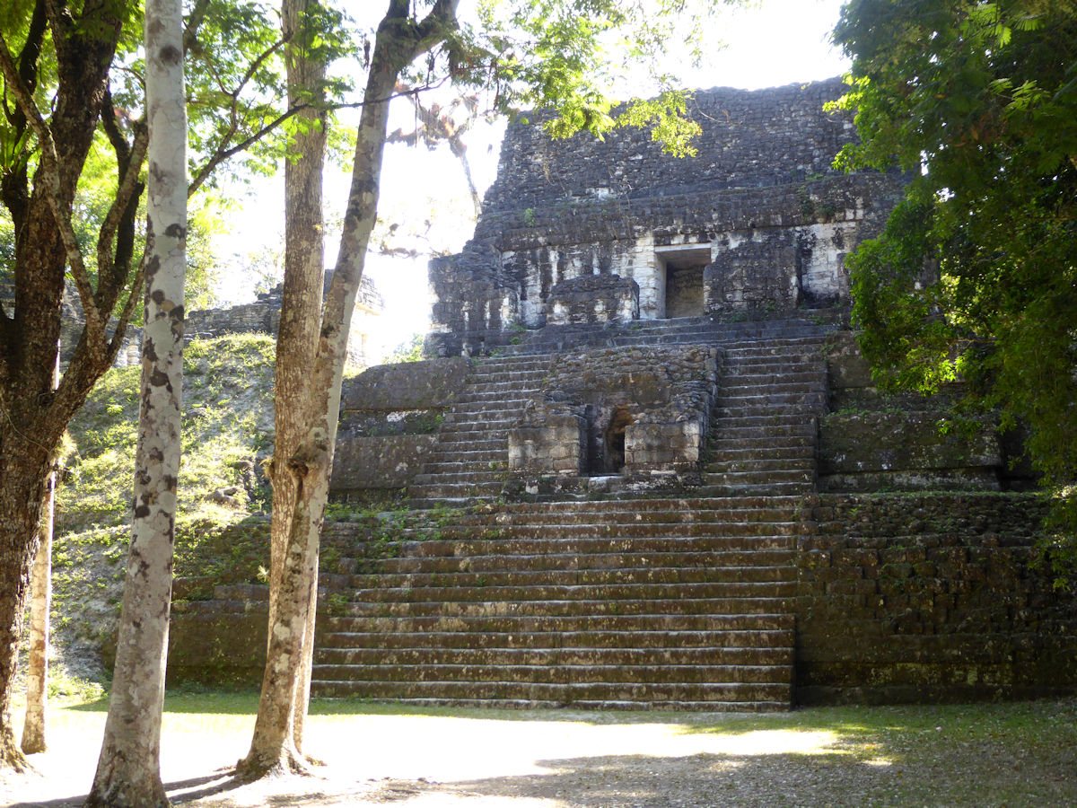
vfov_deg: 29.1
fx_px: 1556
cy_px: 404
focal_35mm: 50
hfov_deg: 38.2
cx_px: 538
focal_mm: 9
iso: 100
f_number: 4.1
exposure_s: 1/80
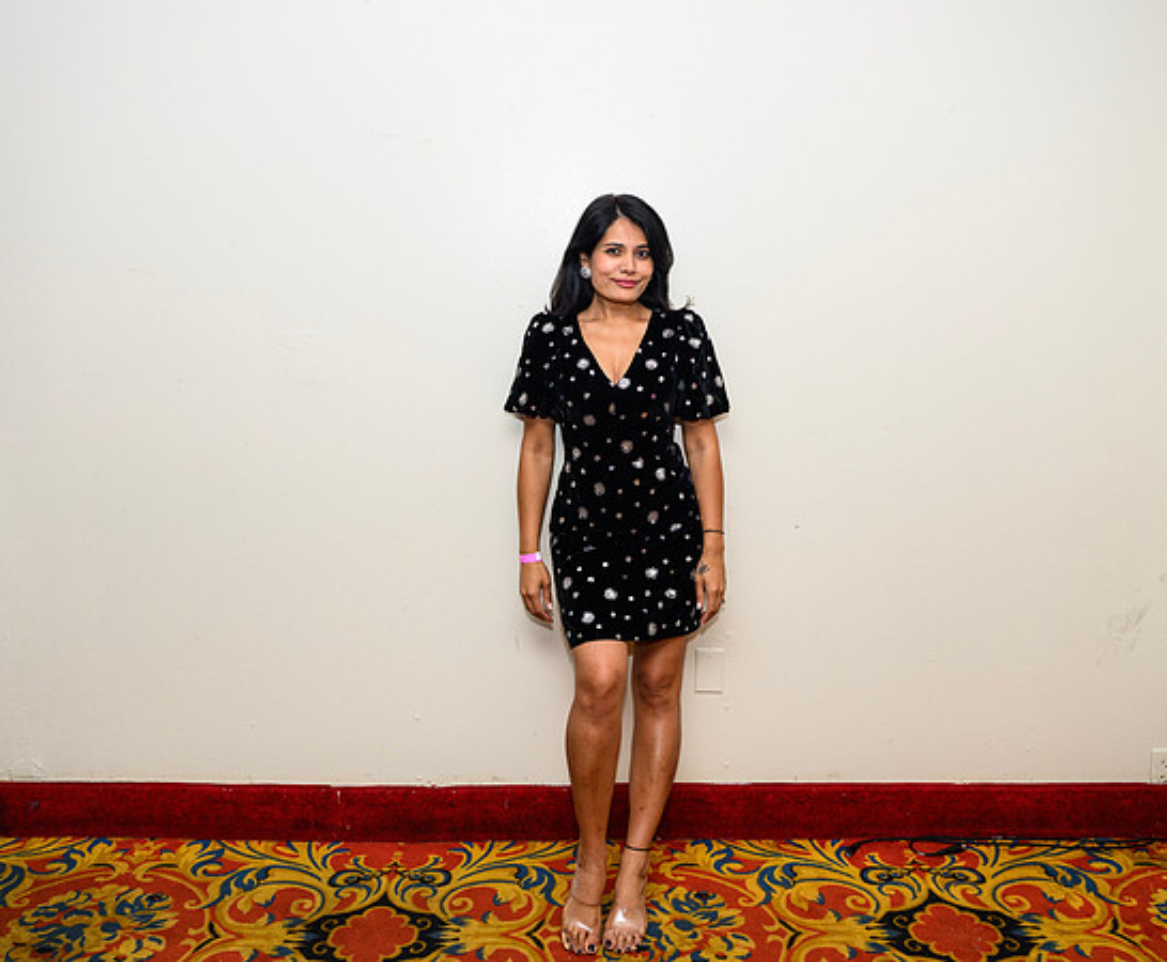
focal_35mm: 33
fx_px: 1141
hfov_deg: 54.1
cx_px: 564
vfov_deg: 45.6
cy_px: 439
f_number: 3.5
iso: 800
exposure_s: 1/125
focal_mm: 26
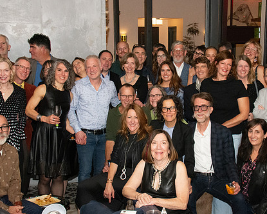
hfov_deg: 30.0
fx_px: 498
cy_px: 109
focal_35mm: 63
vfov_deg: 24.2
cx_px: 152
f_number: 9
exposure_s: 1/125
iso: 5000
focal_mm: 32
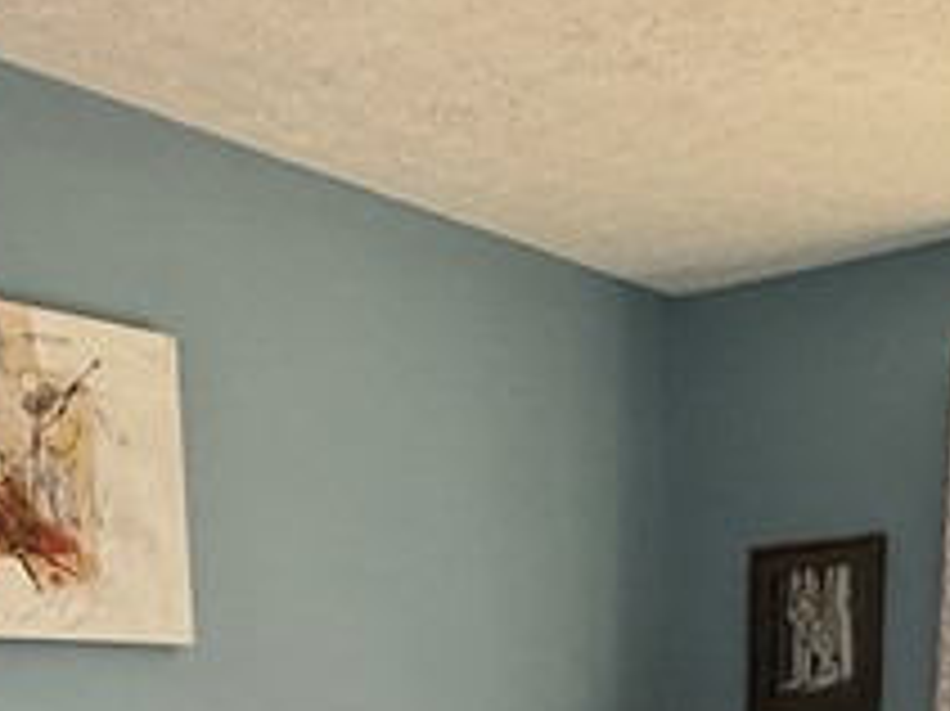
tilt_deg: -12.3
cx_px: 437
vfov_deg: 18.1
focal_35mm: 68
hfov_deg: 28.6
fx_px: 1865
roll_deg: +1.2
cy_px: 1202
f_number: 2.2
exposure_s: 1/120
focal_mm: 2.22
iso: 250
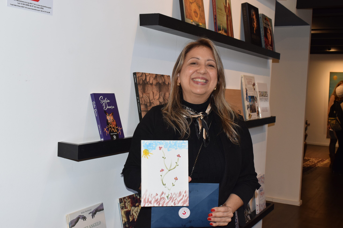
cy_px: 114
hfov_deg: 45.0
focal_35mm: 44
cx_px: 172
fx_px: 414
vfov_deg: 30.9
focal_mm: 29
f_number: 9
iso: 640
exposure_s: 1/125
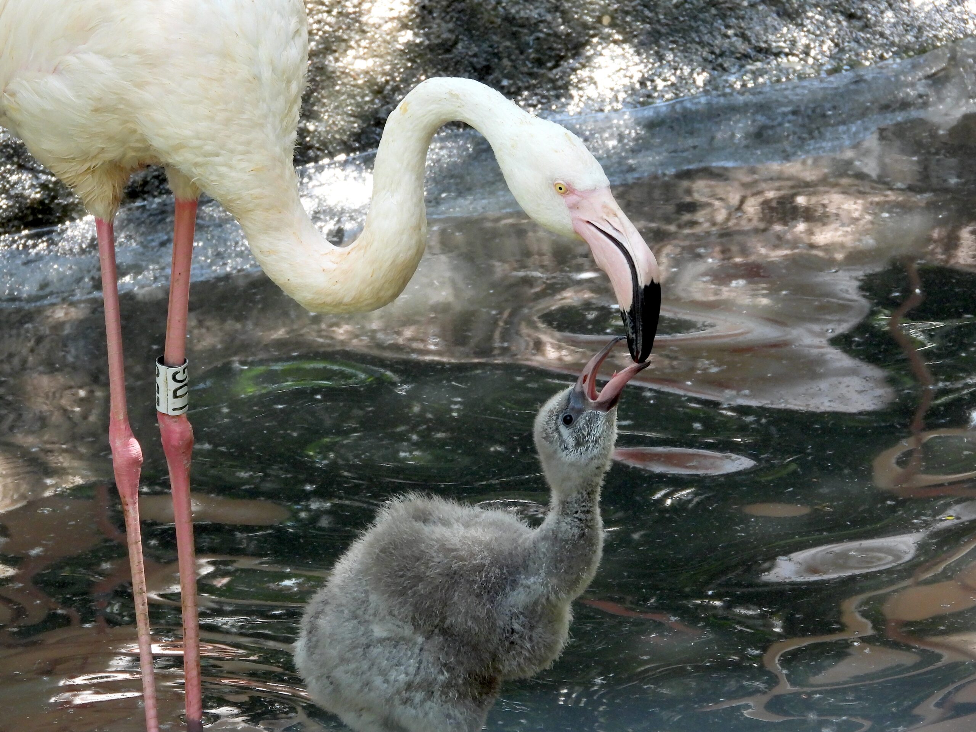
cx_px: 488
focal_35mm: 600
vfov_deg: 2.5
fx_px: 16917
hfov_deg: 3.3
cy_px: 366
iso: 400
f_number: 5
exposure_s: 1/200
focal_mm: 108
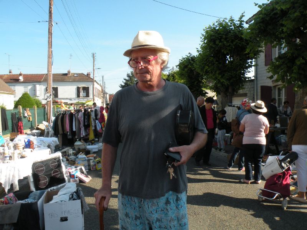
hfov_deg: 65.3
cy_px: 115
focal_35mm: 27
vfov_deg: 51.4
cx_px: 154
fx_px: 239
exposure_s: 1/125
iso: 100
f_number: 8
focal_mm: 4.7
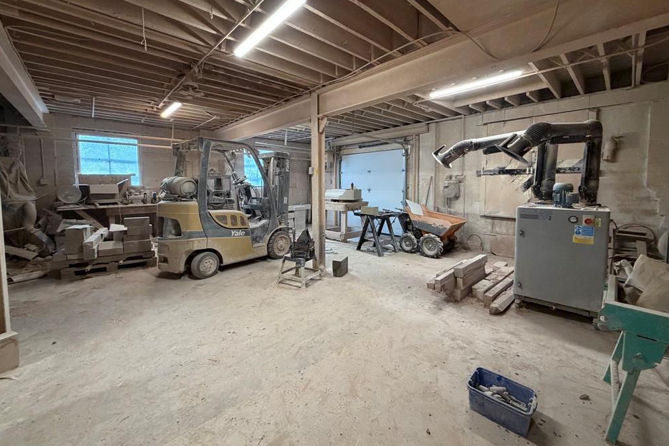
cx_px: 339
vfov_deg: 77.1
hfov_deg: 100.4
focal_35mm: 15
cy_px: 200
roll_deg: +0.4
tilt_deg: -2.6
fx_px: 279
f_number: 2.2
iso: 320
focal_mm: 2.22
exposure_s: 1/60
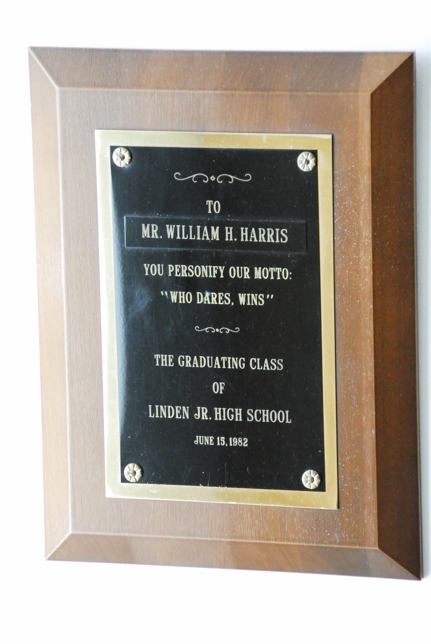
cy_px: 322
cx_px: 216
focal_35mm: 300
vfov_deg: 6.9
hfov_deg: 4.6
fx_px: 5372
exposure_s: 1/100
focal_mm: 200
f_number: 5.6
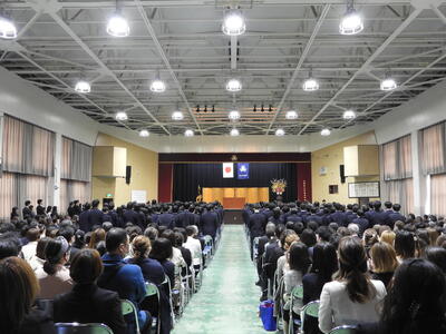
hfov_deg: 60.0
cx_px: 223
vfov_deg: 46.8
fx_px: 387
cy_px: 167
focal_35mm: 30
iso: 400
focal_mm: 5.4
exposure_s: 1/15
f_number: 3.5
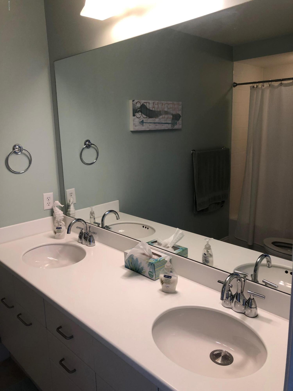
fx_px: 316
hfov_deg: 49.7
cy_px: 196
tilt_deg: -11.4
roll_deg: +0.9
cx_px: 146
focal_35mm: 28
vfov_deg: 63.4
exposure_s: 1/24
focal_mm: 3.99
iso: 40
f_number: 1.8
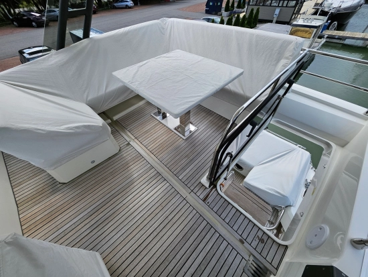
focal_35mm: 13
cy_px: 138
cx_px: 184
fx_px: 138
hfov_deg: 106.2
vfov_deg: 90.0
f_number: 2.2
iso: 32
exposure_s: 1/1186
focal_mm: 1.74
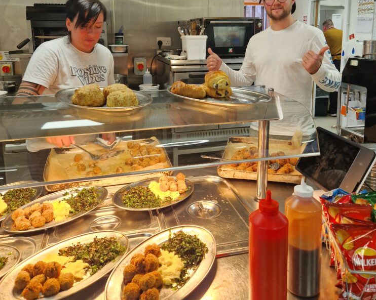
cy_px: 90
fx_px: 345
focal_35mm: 31
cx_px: 191
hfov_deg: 57.2
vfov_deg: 46.0
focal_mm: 5.4
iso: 50
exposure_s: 1/100
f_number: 1.8
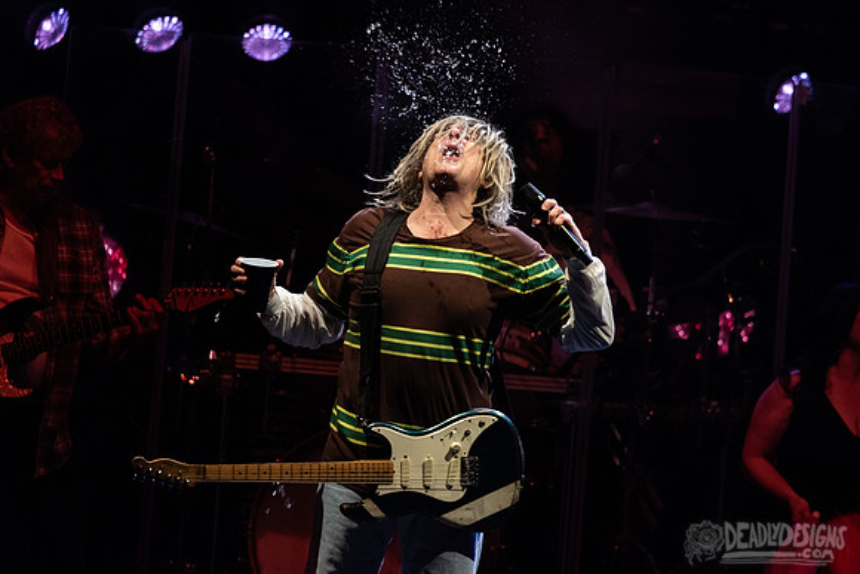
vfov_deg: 1.9
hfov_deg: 2.8
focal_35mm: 737
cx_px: 515
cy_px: 259
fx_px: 17601
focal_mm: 600
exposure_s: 1/400
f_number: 6.3
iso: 1000
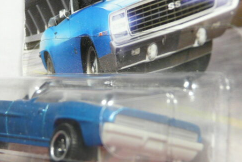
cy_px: 76
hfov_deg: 16.4
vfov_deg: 11.0
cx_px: 93
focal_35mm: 125
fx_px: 840
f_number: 3.2
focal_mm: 10
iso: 160
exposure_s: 1/50
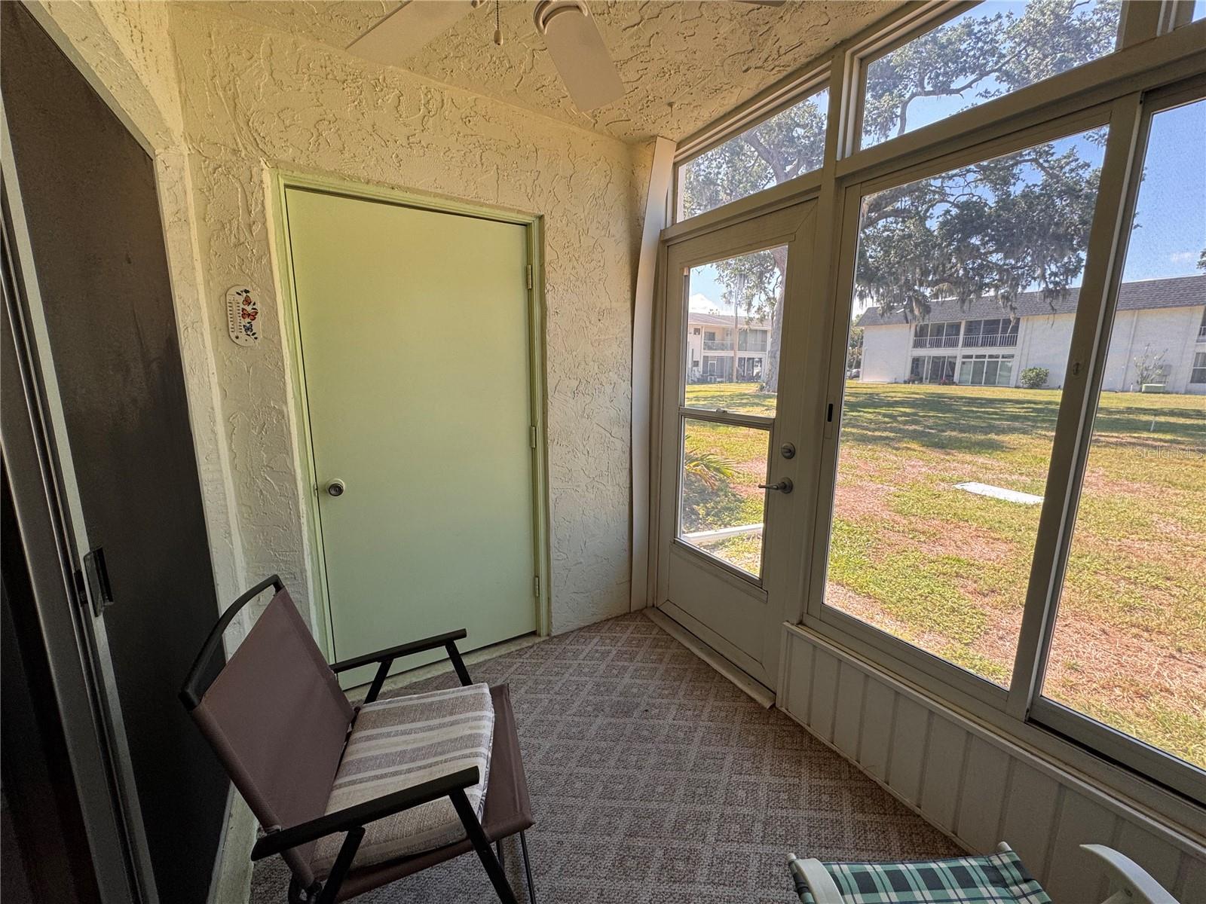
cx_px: 603
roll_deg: -0.7
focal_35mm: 14
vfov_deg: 85.7
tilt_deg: -11.2
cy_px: 452
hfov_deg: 102.1
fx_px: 488
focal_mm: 2.22
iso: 64
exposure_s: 1/99
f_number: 2.2
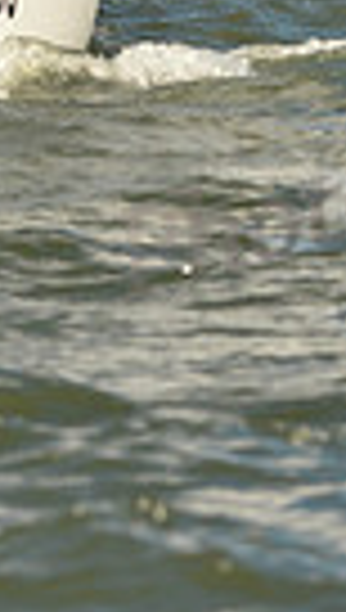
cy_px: -446
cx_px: -115
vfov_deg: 2.4
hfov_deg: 1.4
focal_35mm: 892
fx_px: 14477
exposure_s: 1/1000
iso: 200
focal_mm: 200
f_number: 8
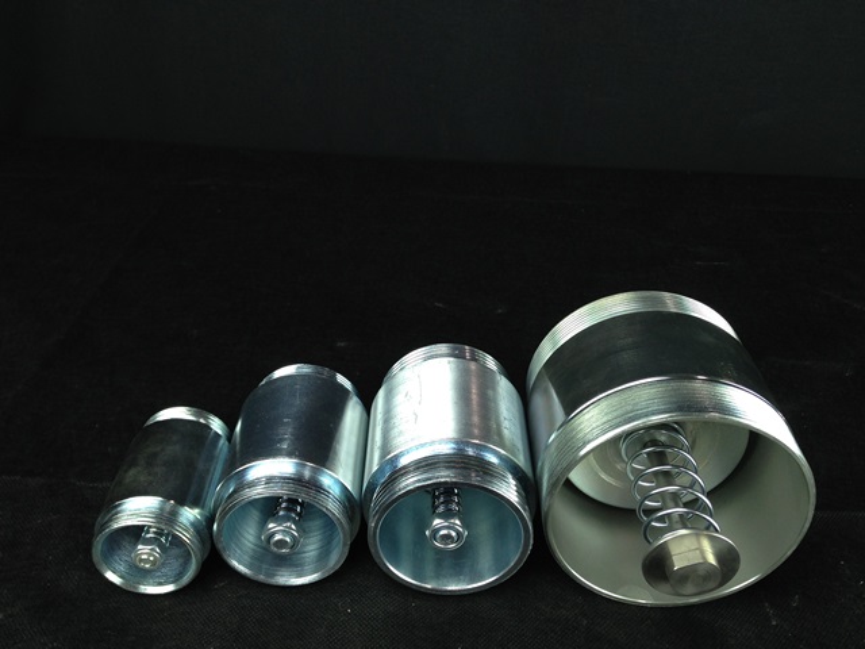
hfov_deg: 55.4
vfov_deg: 42.9
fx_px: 825
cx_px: 432
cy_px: 324
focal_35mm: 33
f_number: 2.4
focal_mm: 4.12
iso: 50
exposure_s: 1/20
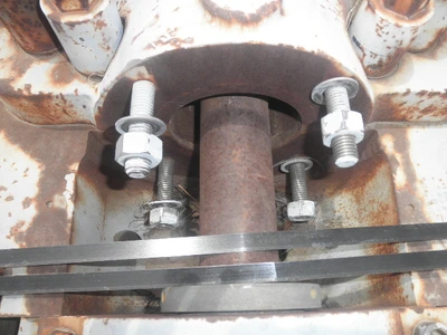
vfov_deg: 49.7
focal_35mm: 28
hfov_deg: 63.4
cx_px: 224
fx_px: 362
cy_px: 168
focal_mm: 5
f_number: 8.5
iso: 64
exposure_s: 1/100
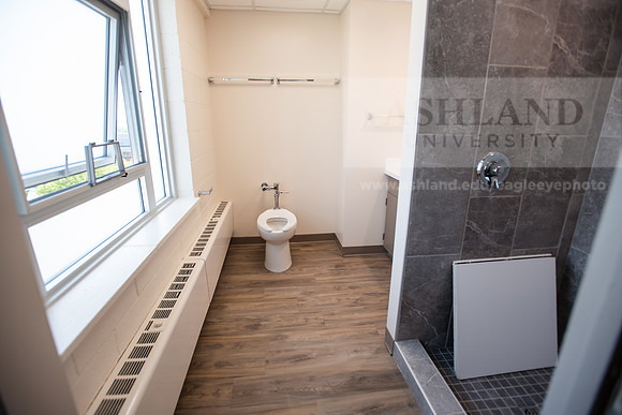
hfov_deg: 93.3
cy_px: 208
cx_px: 311
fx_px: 294
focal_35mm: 17
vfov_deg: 70.5
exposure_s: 1/200
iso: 400
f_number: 3.5
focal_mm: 17
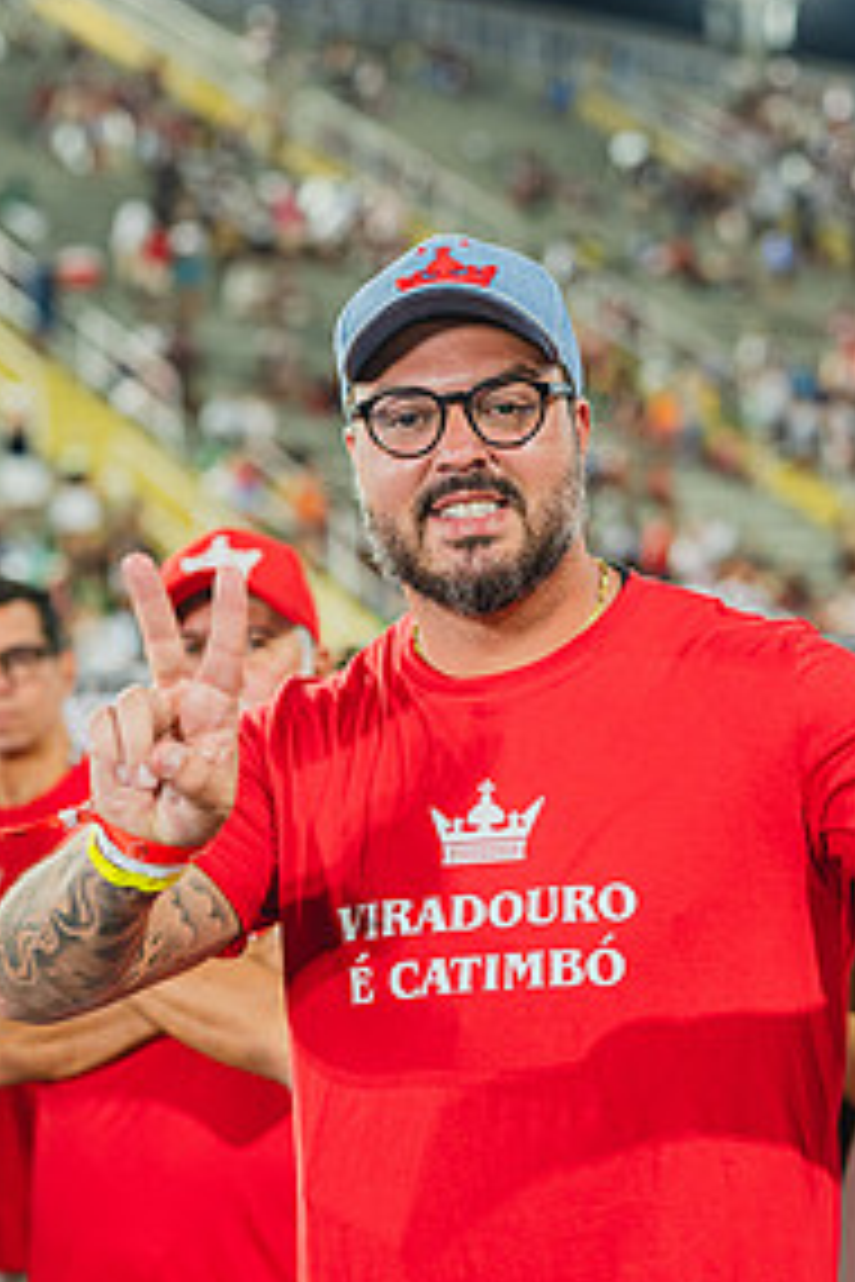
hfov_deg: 17.3
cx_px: 495
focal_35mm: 79
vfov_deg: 25.6
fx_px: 2814
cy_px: 765
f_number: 2.2
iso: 1600
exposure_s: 1/200
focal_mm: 50
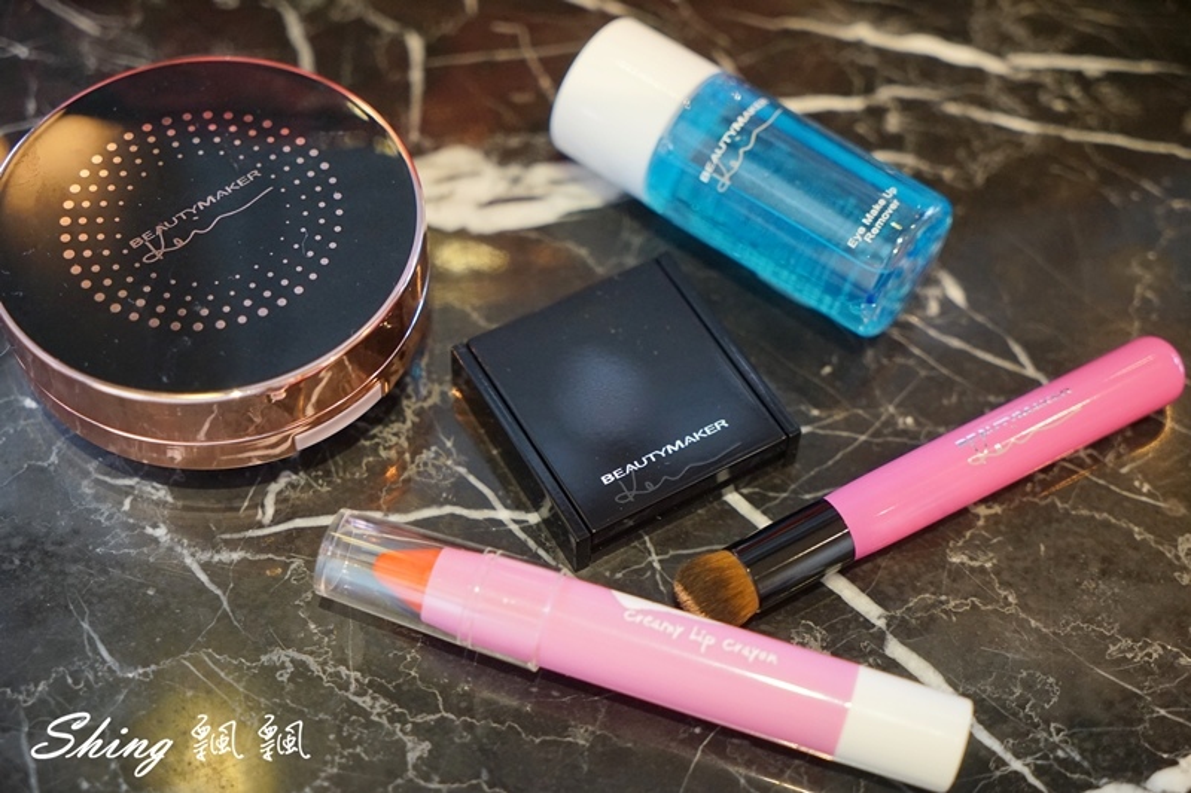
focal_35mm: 55
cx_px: 596
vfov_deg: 24.6
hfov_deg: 36.3
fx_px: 1819
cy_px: 396
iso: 1600
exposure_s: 1/20
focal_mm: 55
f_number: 4
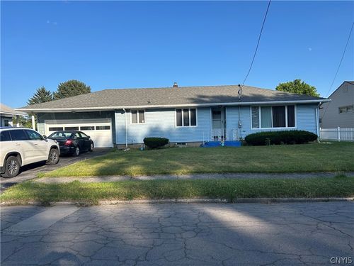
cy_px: 133
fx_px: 266
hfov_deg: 67.3
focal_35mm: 26
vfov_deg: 53.1
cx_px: 177
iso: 50
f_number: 1.5
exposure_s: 1/2841
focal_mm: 5.7
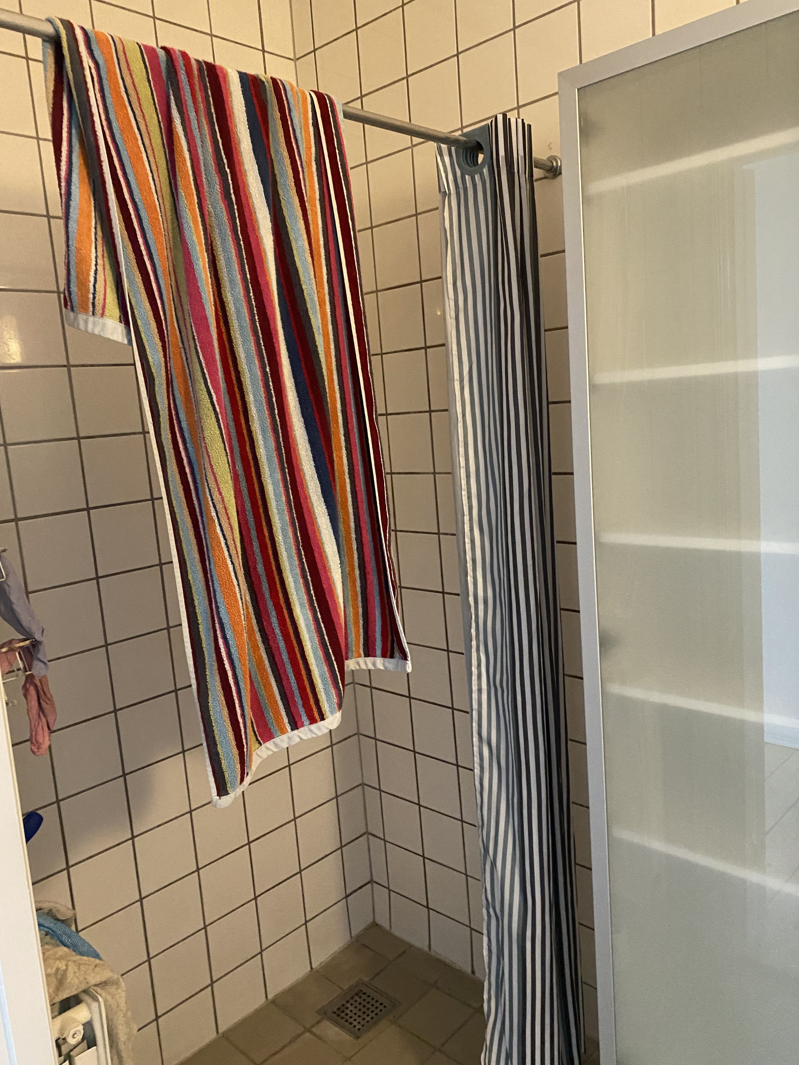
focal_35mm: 27
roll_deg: +5.3
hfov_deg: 51.4
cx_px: 400
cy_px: 516
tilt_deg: -8.1
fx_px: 831
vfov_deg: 65.3
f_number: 1.8
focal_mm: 4.25
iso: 500
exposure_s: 1/33
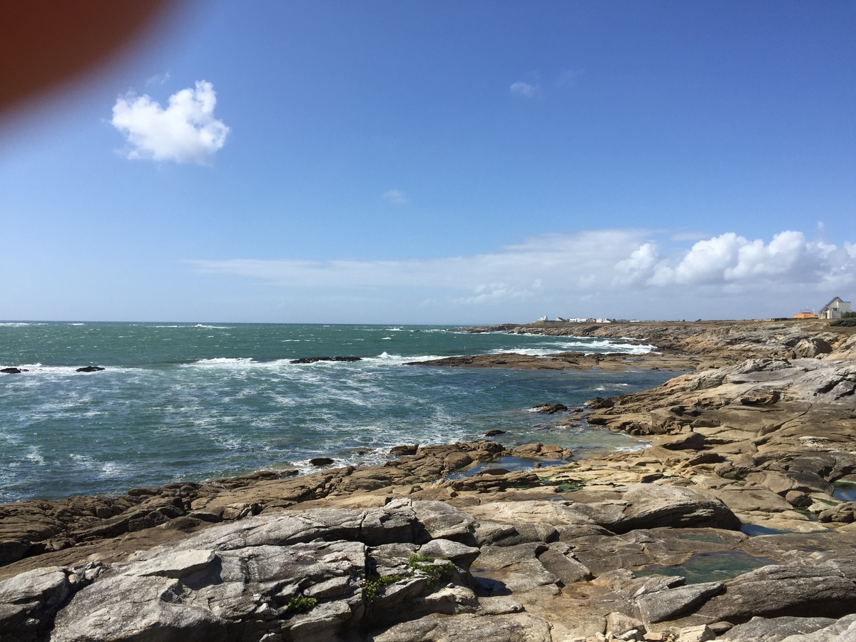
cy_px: 321
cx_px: 428
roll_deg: -1.2
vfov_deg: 48.2
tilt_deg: +0.5
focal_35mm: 29
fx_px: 717
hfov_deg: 61.7
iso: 32
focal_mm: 4.15
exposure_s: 1/2639
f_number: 2.2
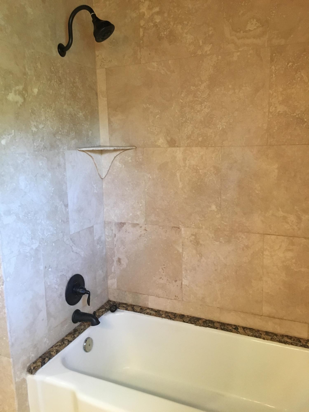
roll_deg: +1.1
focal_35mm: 29
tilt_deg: -10.0
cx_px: 154
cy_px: 206
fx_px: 345
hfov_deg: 48.2
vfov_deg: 61.7
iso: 160
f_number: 2.2
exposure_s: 1/30
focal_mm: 4.15
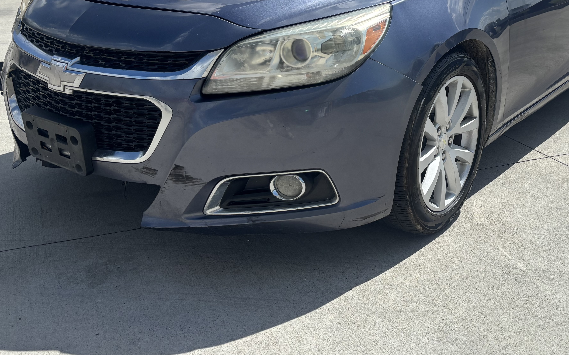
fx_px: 682
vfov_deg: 28.3
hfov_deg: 45.0
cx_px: 343
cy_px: 46
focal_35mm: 44
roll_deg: -1.4
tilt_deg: -13.8
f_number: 1.6
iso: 50
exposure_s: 1/3937
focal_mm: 5.96
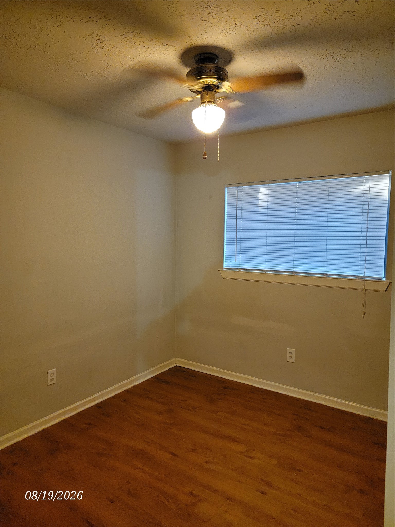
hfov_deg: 56.8
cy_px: 264
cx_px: 198
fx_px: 365
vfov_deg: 71.6
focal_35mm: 24
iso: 500
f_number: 1.8
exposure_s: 1/40
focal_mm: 6.7
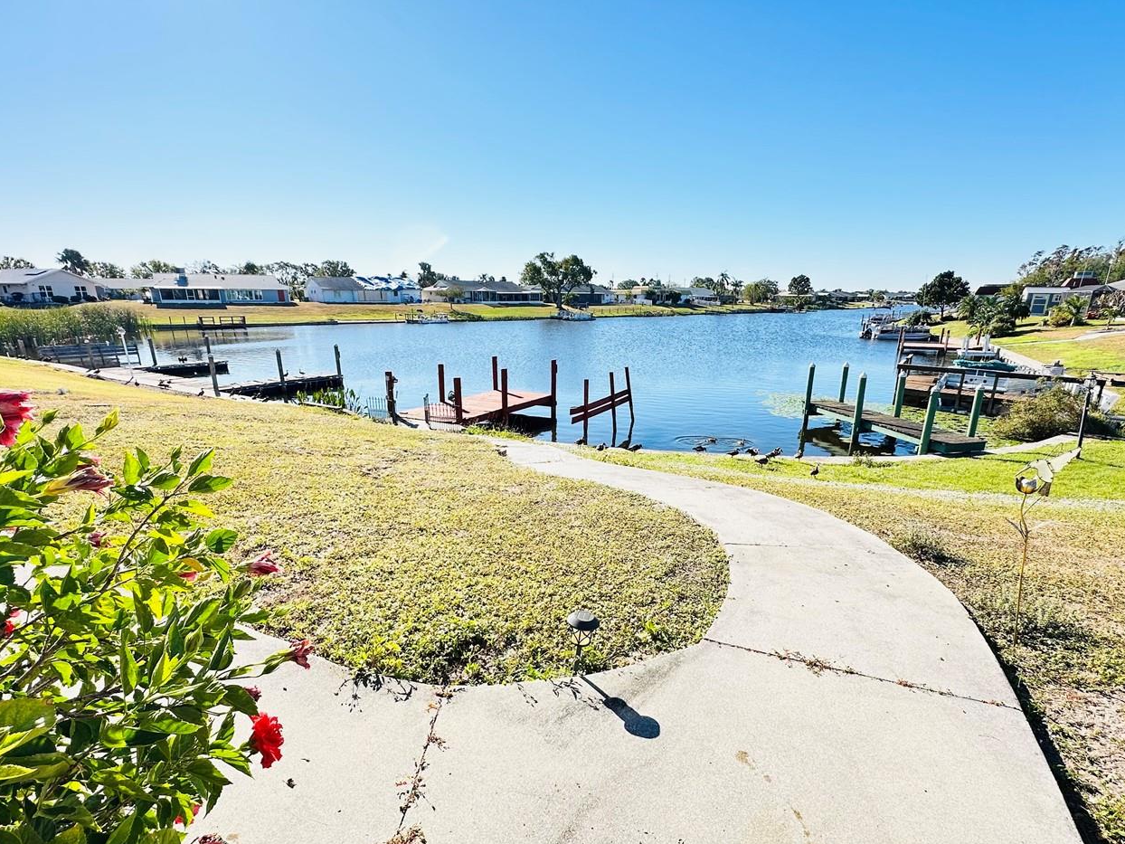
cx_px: 574
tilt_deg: -18.8
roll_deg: -0.4
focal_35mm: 18
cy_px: 498
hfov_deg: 87.7
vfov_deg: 71.0
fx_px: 585
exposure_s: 1/729
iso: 50
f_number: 2.2
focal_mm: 2.22
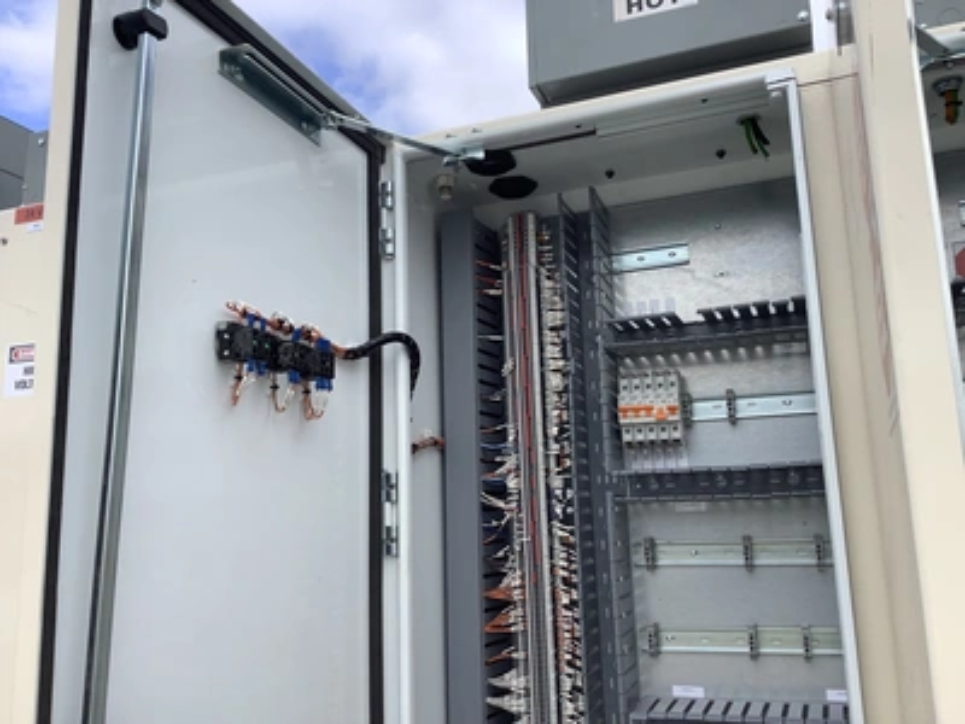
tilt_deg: +10.8
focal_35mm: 31
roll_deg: -0.5
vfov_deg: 45.4
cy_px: 362
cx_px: 482
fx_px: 864
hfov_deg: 58.4
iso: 25
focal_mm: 3.3
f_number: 2.4
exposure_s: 1/622
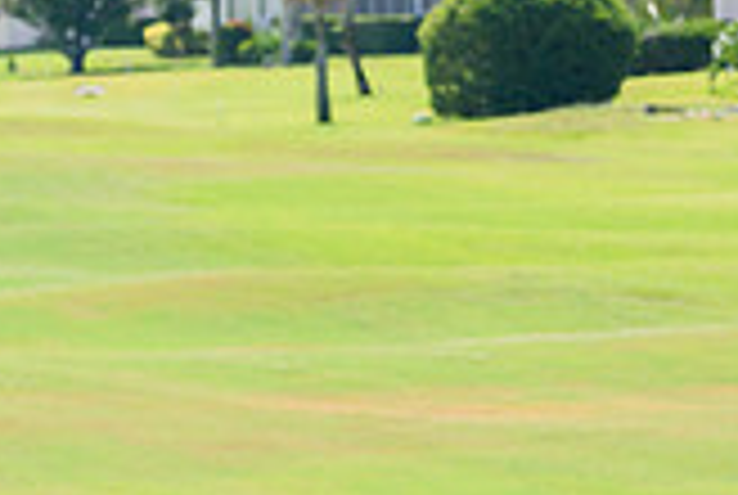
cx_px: -495
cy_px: 776
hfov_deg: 4.1
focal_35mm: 503
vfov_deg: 2.7
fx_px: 10330
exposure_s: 1/800
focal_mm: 95
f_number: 7.1
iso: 200
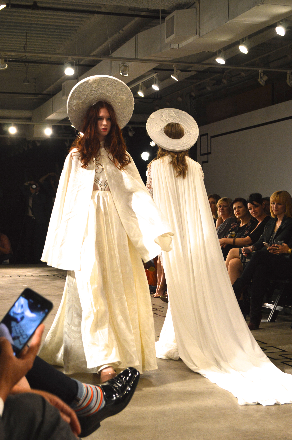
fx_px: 731
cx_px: 146
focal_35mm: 60
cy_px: 220
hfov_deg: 22.6
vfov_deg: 33.4
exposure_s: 1/125
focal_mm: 40
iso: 360
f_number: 5.6
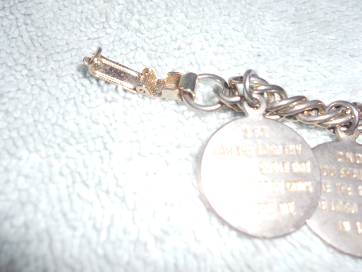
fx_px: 335
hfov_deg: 56.8
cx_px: 181
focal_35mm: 32
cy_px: 136
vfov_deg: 44.2
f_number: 8.8
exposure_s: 1/25
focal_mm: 5.8
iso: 80
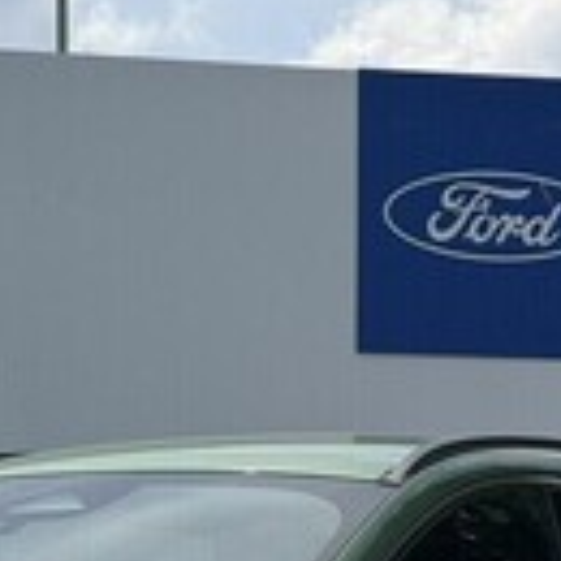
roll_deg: +0.6
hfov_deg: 9.7
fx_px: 3282
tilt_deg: -0.2
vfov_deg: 9.6
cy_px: 693
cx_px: 4
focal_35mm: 179
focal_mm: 6.76
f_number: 1.78
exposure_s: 1/7143
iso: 64
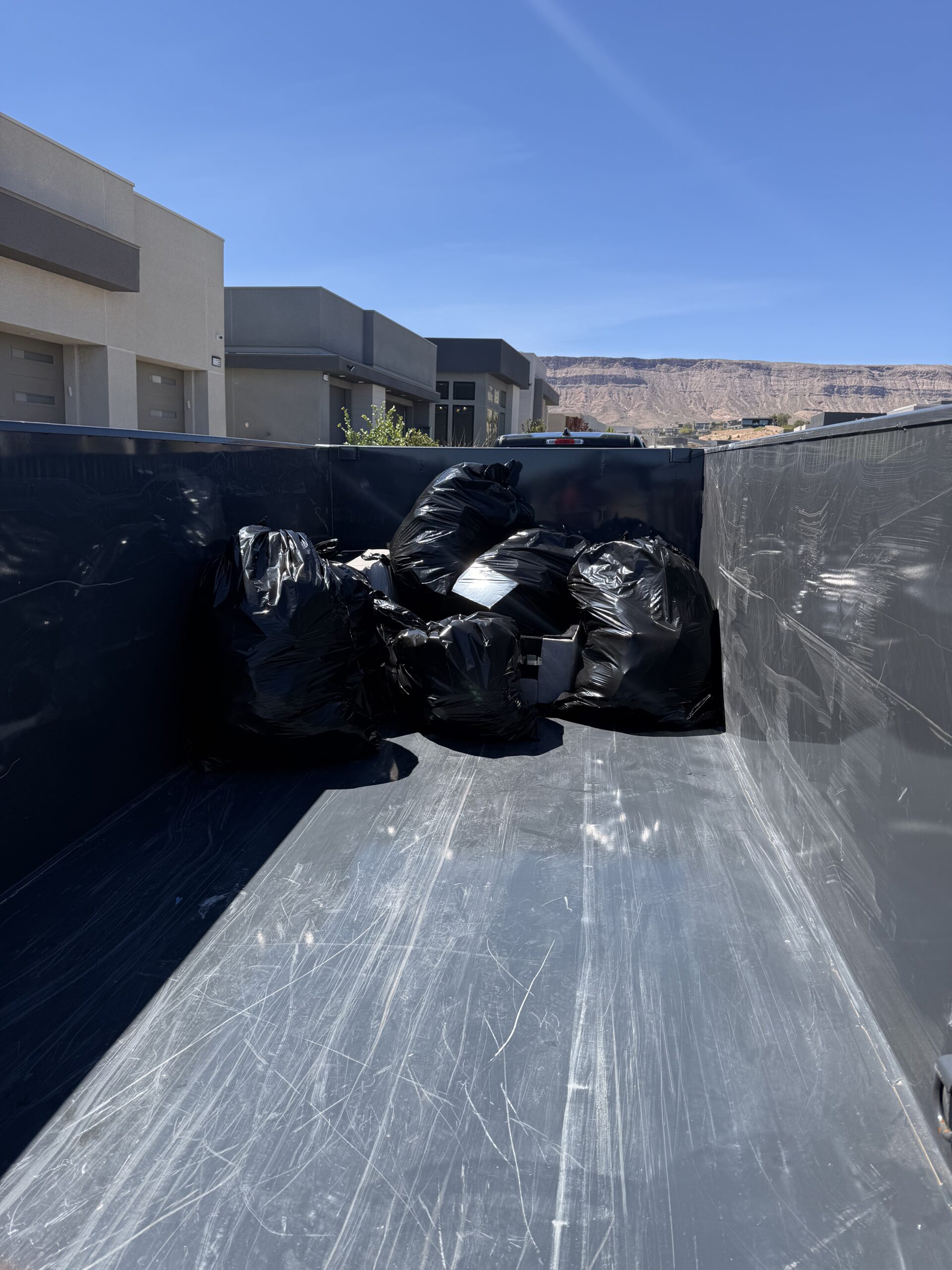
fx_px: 880
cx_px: 476
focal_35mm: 24
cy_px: 635
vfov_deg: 71.6
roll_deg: -1.6
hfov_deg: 56.8
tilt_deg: -11.4
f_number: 1.78
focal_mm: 6.76
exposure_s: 1/3145
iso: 80
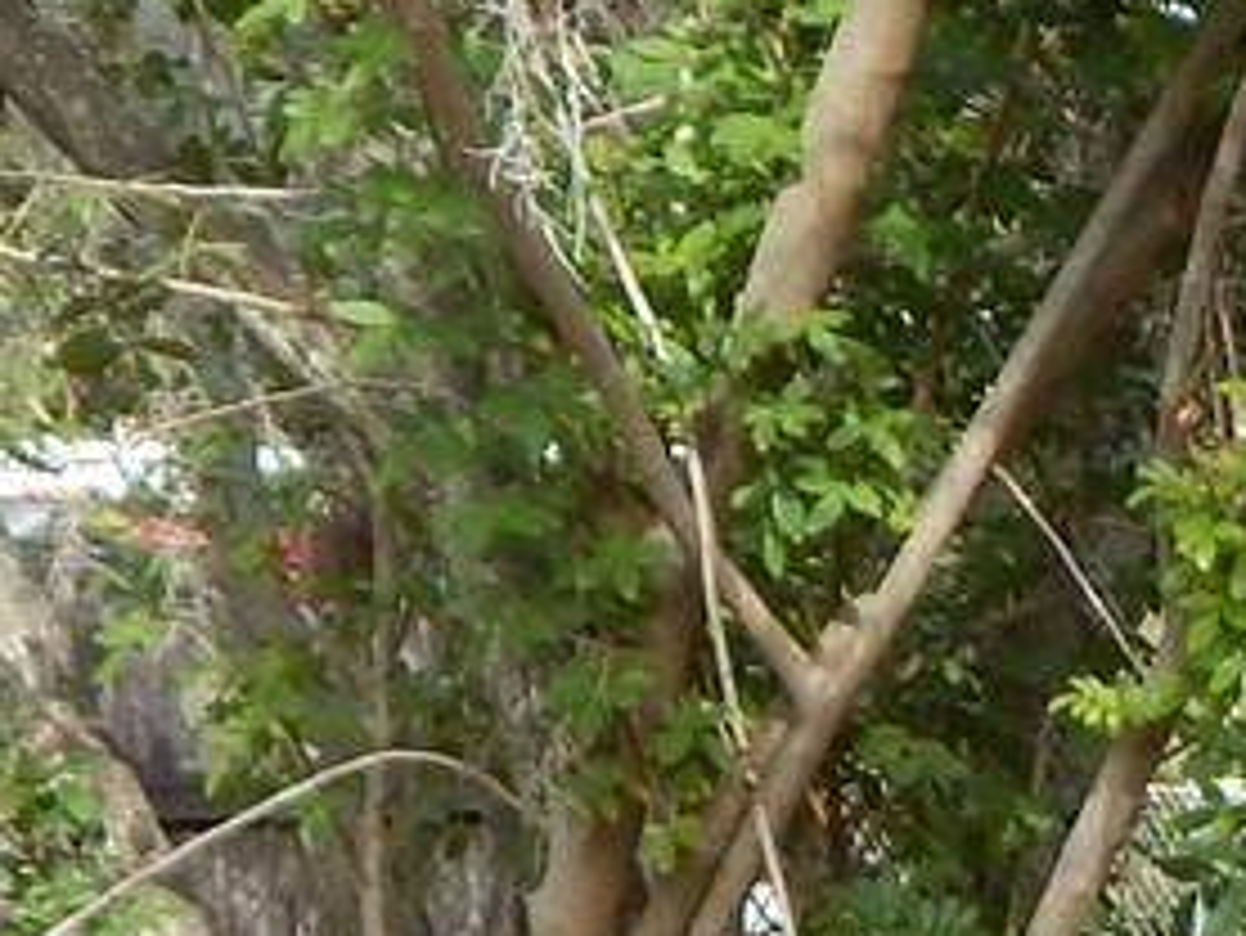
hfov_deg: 14.1
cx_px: 2083
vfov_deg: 11.1
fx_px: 4573
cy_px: 1530
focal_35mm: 127
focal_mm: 4
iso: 125
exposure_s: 1/160
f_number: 3
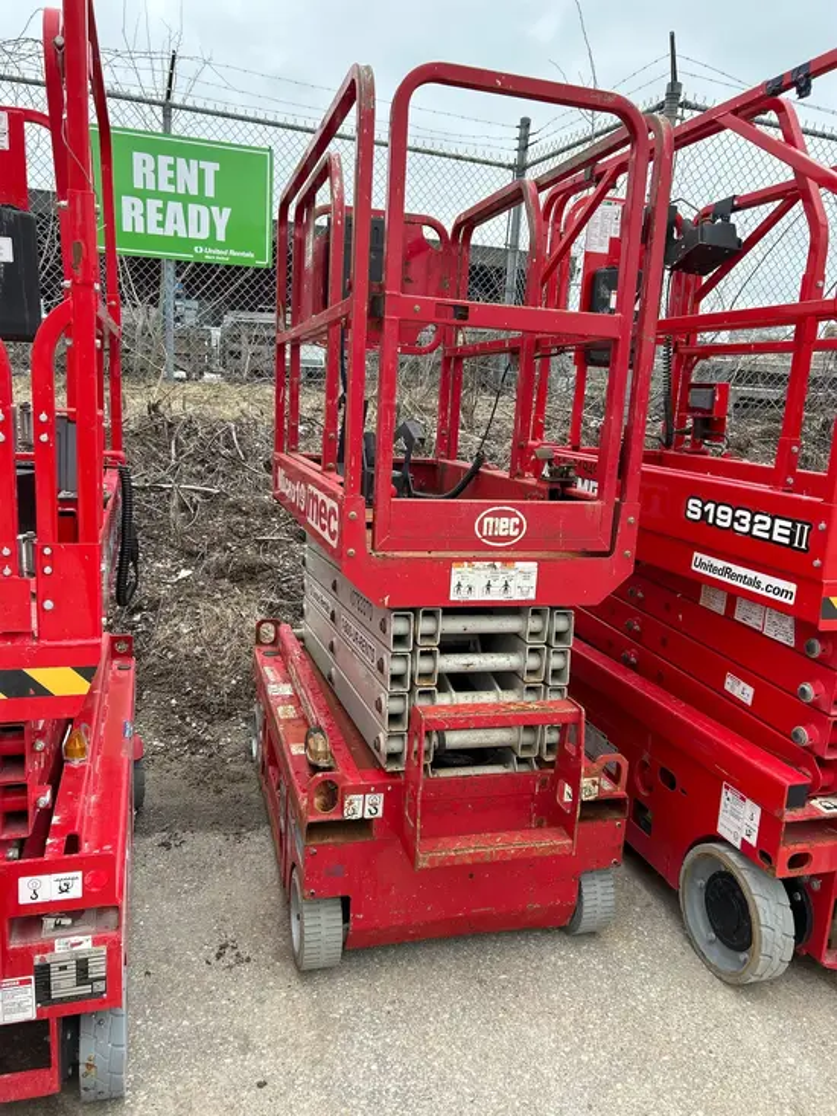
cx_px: 418
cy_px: 558
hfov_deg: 53.1
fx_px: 838
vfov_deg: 67.3
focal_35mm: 26
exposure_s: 1/448
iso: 50
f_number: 1.5
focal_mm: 5.7
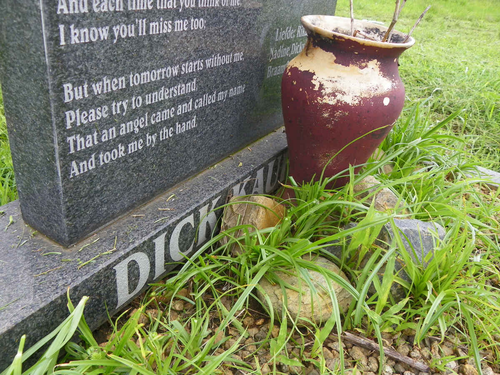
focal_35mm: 31
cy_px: 188
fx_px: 448
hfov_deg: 58.4
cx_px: 250
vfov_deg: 45.4
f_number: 3.2
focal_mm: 5.5
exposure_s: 1/125
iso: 64
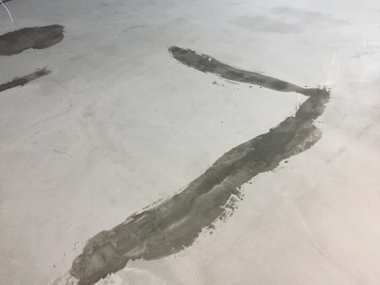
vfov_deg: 48.2
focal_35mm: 29
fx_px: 318
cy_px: 142
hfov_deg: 61.7
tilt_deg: -40.5
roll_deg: +5.2
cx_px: 190
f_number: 2.2
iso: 200
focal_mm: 4.15
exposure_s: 1/30
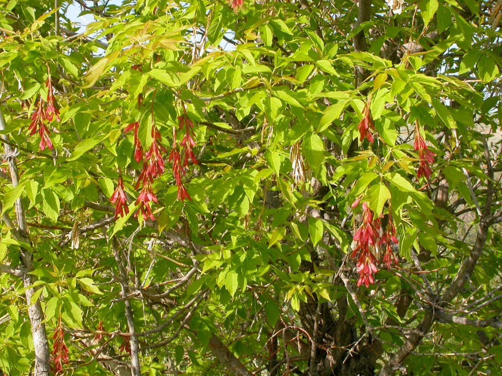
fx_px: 1146
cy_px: 187
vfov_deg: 18.7
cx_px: 254
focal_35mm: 79
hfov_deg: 24.7
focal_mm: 16.2
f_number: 7
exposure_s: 1/194
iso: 100
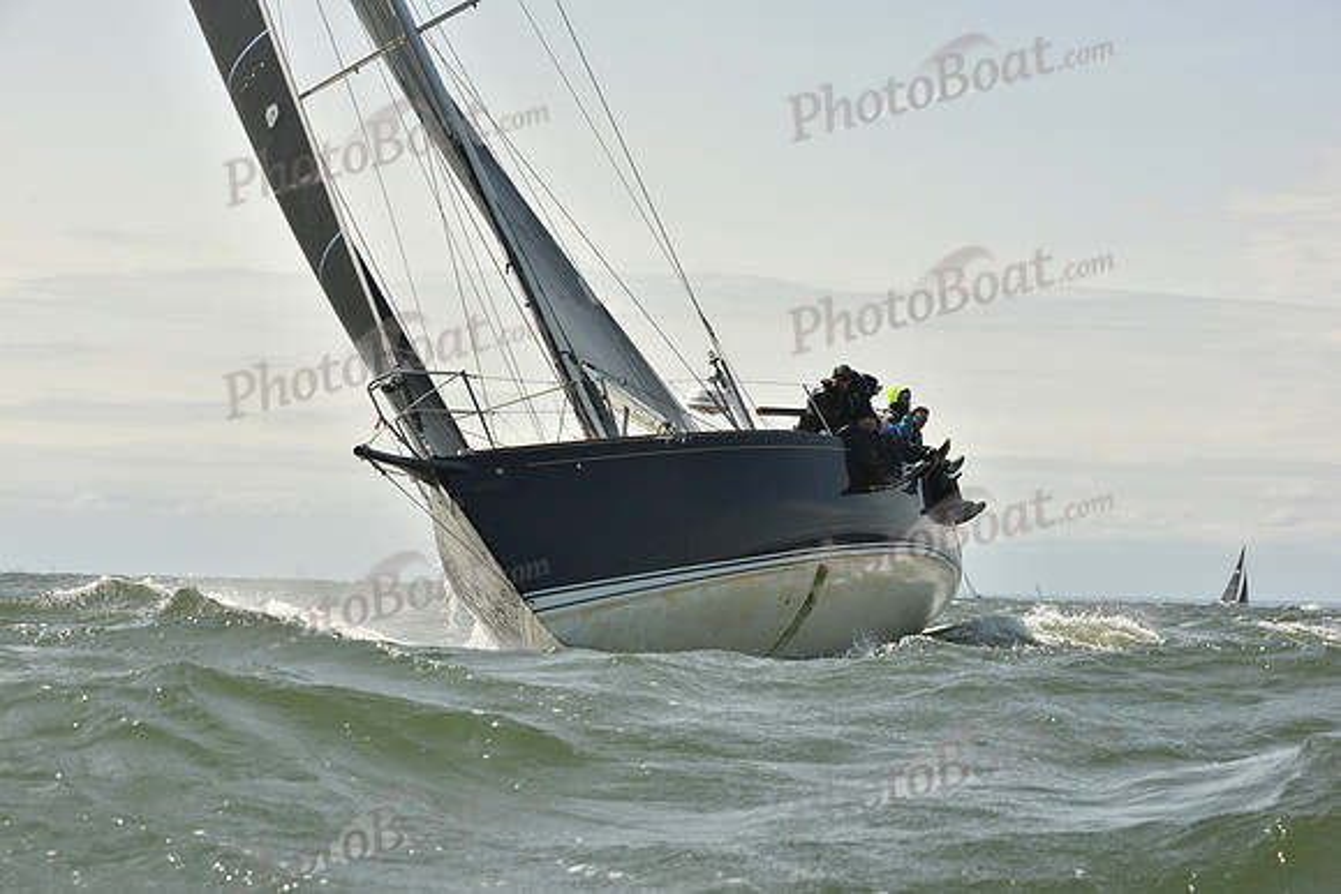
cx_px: 670
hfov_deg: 20.8
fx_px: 3651
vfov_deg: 14.0
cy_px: 447
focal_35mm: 98
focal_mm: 98
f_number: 9
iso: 250
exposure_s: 1/800
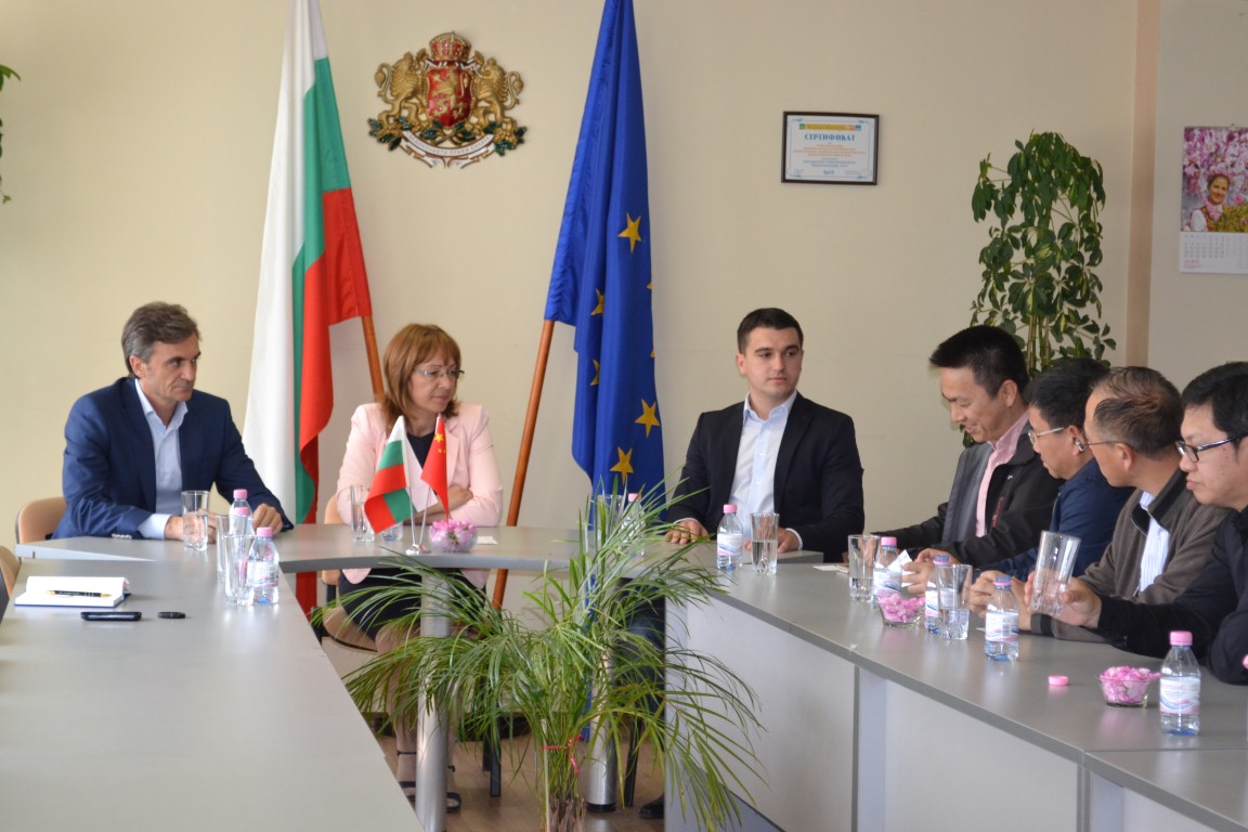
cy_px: 416
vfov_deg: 16.6
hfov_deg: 24.6
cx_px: 624
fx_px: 2860
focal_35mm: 82
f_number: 5.6
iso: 800
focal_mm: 55
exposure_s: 1/125
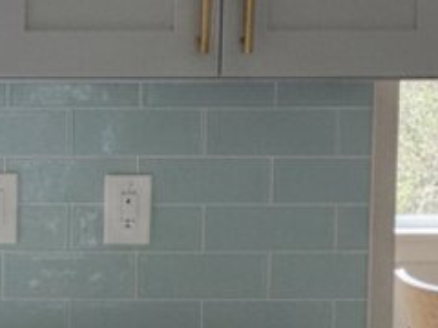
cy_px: 217
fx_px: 1645
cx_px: -478
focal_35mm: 130
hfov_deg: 12.9
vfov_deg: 11.4
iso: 1049
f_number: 1.5
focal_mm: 5.7
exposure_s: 1/123
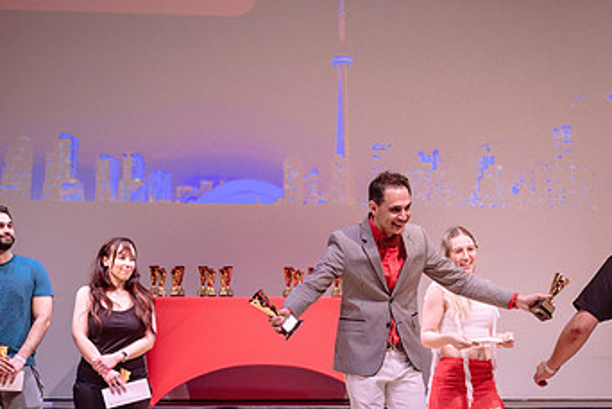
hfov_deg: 19.9
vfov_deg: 13.4
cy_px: 284
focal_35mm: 102
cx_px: 424
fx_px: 1736
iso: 1250
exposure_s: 1/250
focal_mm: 56
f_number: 3.2
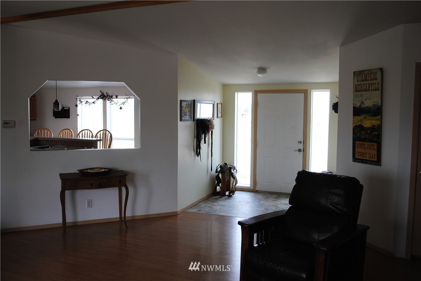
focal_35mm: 33
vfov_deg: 40.0
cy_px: 140
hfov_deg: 57.2
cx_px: 210
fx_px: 386
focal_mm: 22
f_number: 5
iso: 200
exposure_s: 1/100
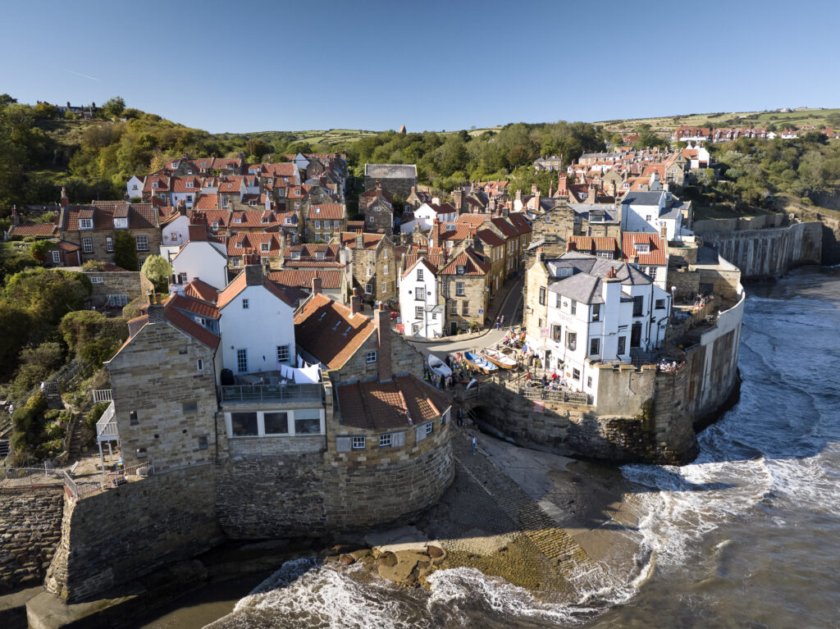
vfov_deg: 56.8
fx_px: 582
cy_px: 314
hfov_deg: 71.6
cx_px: 420
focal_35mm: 24
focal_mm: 12.29
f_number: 3.2
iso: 400
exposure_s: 1/100
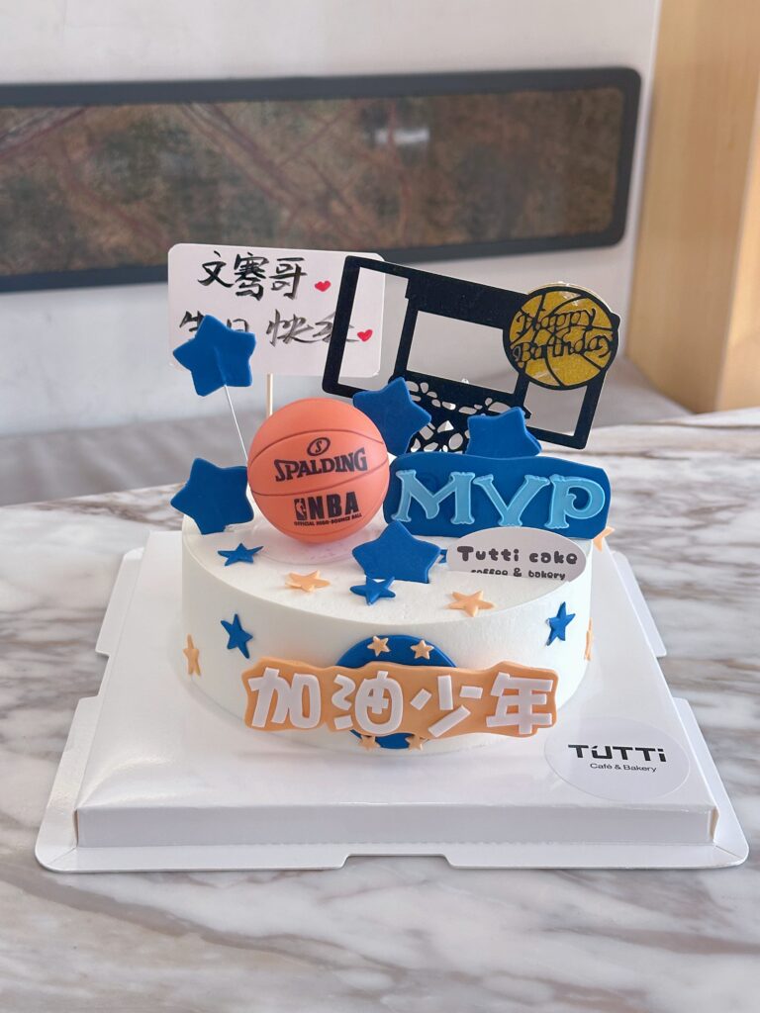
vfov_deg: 39.7
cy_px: 506
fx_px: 1405
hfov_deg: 30.3
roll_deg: -0.3
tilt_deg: -22.1
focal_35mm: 48
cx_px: 380
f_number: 1.78
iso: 100
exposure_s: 1/50
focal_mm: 6.86
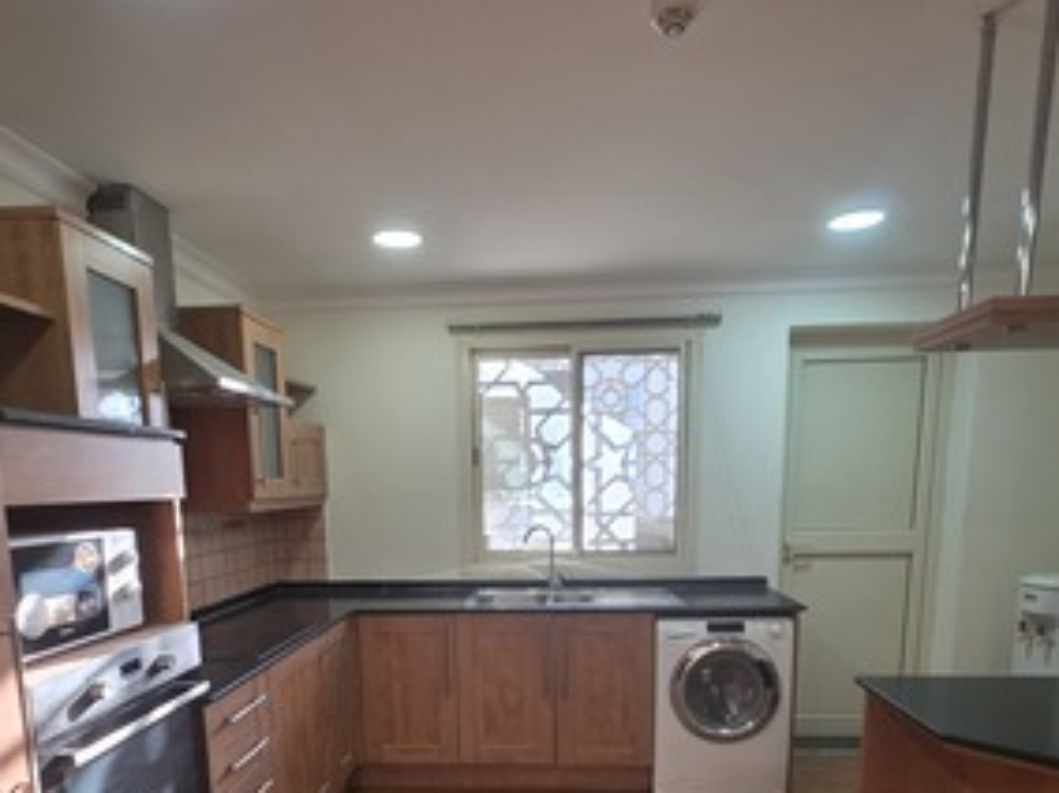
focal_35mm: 21
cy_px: 578
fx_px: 642
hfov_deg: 79.0
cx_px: 541
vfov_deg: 60.5
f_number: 1.9
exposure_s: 1/100
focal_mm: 2.2
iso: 160
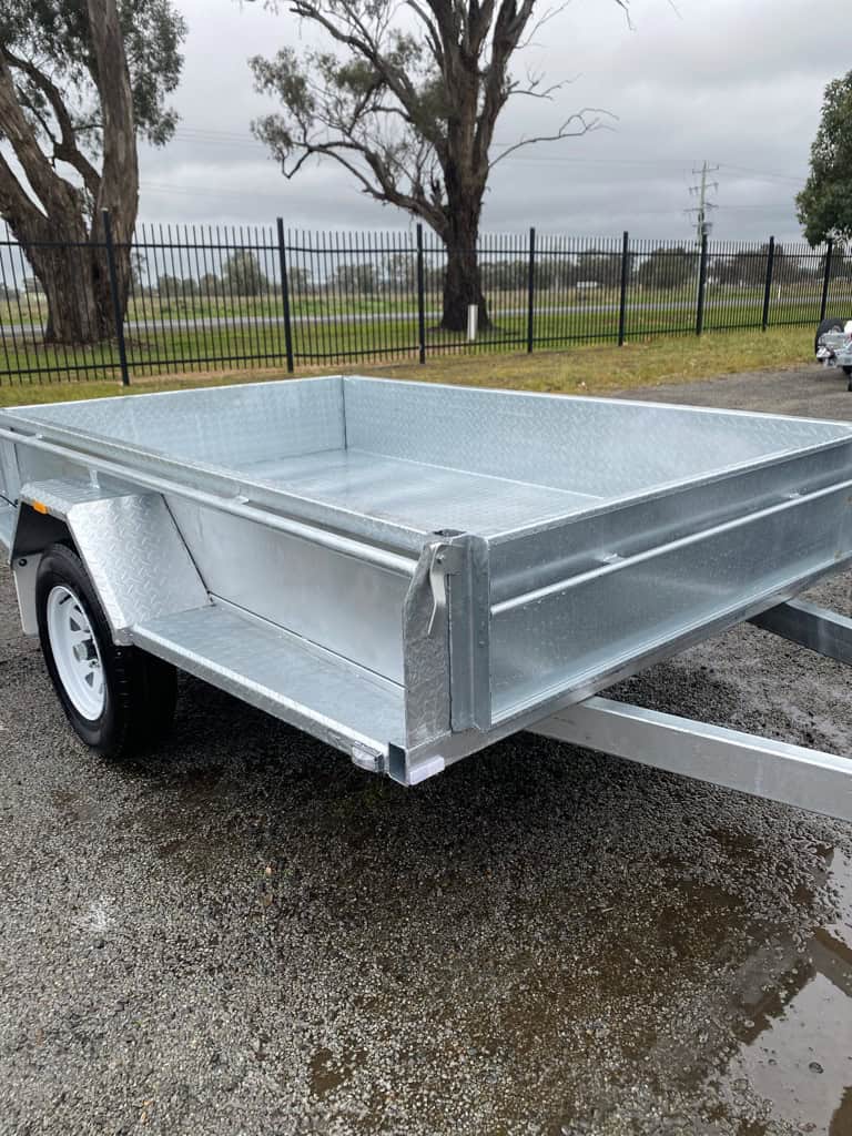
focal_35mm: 26
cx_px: 426
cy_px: 568
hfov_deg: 53.1
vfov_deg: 67.3
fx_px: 853
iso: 32
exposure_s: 1/788
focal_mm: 4.2
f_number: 1.8
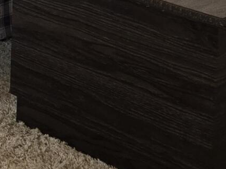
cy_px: -285
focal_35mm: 161
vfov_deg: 8.2
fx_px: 1050
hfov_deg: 10.8
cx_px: -274
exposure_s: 1/120
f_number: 1.8
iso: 160
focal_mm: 5.4
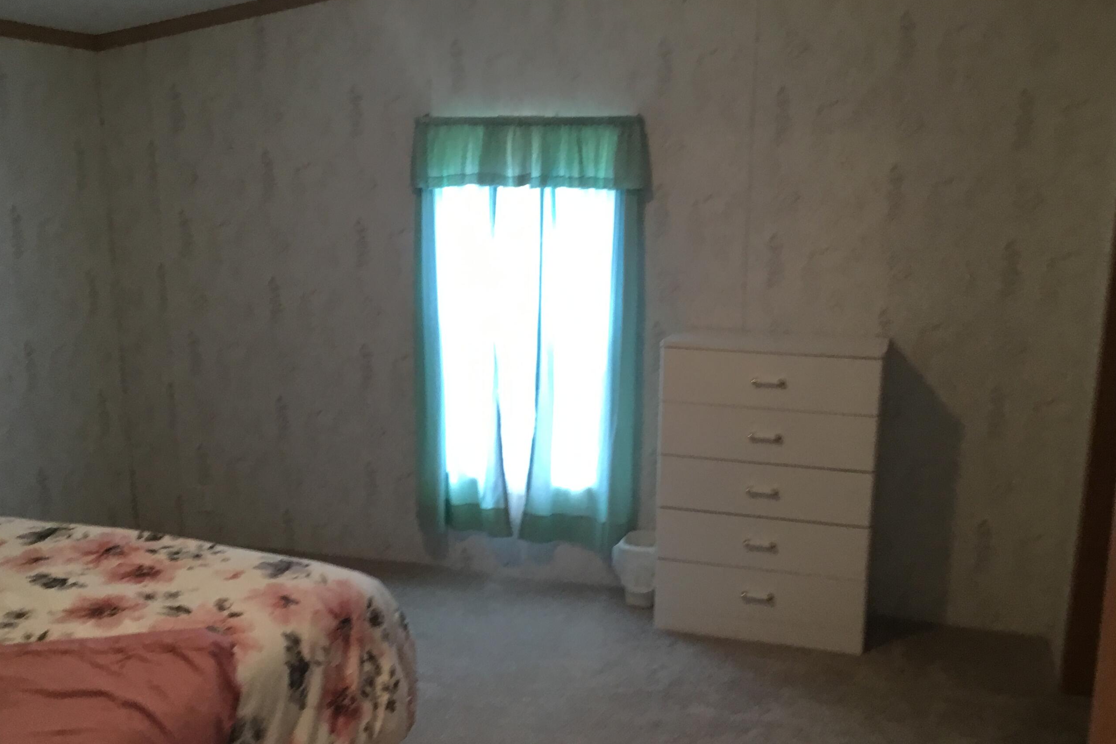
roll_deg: -0.6
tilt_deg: -13.8
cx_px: 558
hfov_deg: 50.7
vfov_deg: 34.8
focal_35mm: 38
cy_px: 473
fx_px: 1178
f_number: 2.4
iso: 80
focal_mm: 3.3
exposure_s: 1/30
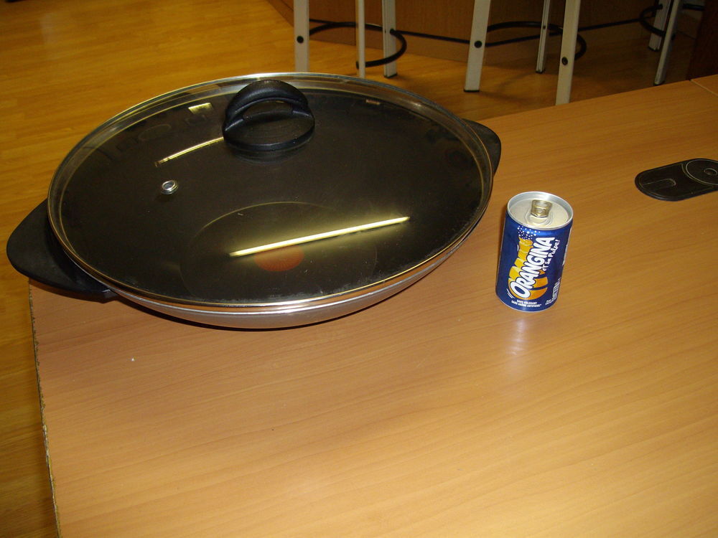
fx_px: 747
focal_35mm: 36
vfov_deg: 39.7
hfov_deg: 51.4
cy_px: 269
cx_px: 359
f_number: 2.7
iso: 160
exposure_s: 1/50
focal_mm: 6
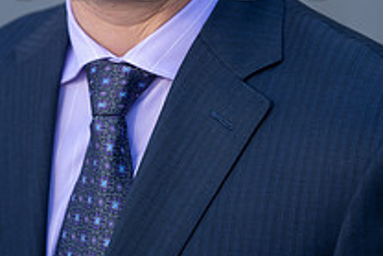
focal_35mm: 301
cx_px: 140
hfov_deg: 6.8
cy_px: -41
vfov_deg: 4.6
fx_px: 3204
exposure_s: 1/125
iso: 125
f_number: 4
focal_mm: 139
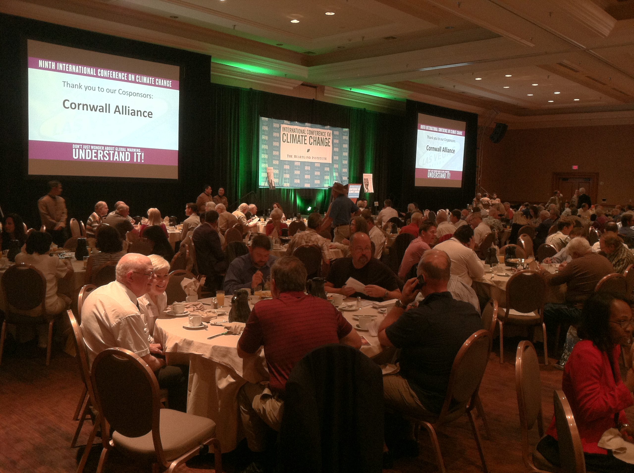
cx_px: 317
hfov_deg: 52.7
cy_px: 236
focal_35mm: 35
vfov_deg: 40.6
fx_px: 640
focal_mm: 3.85
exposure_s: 1/15
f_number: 2.8
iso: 125
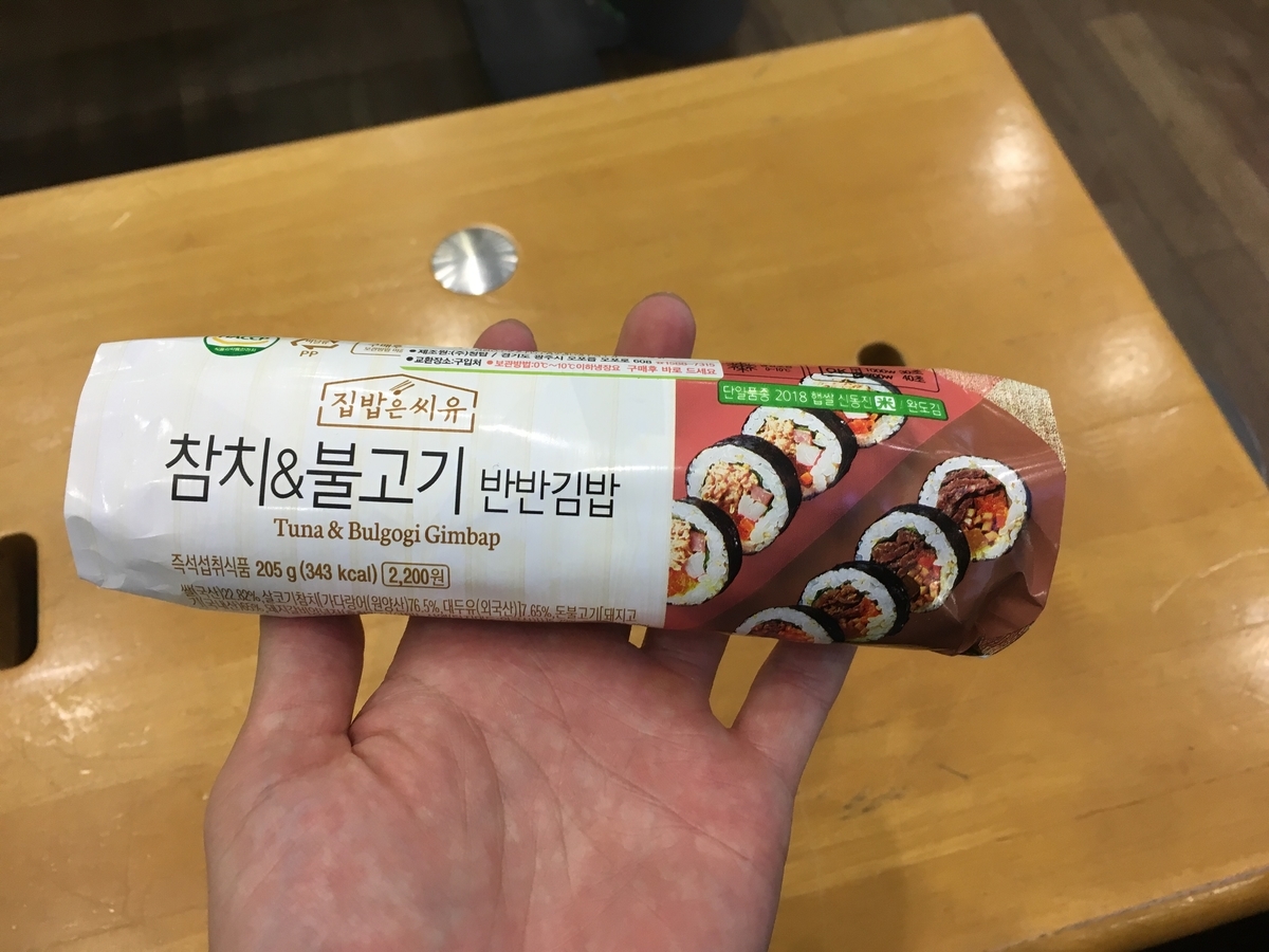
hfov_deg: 61.7
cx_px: 634
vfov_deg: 48.2
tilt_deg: -61.4
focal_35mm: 29
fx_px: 1063
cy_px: 476
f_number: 2.2
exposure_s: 1/30
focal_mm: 4.15
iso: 64
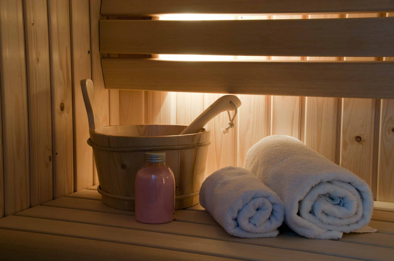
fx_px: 689
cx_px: 197
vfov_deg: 21.5
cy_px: 130
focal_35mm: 63
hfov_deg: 31.9
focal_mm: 42
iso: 200
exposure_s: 1
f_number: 8
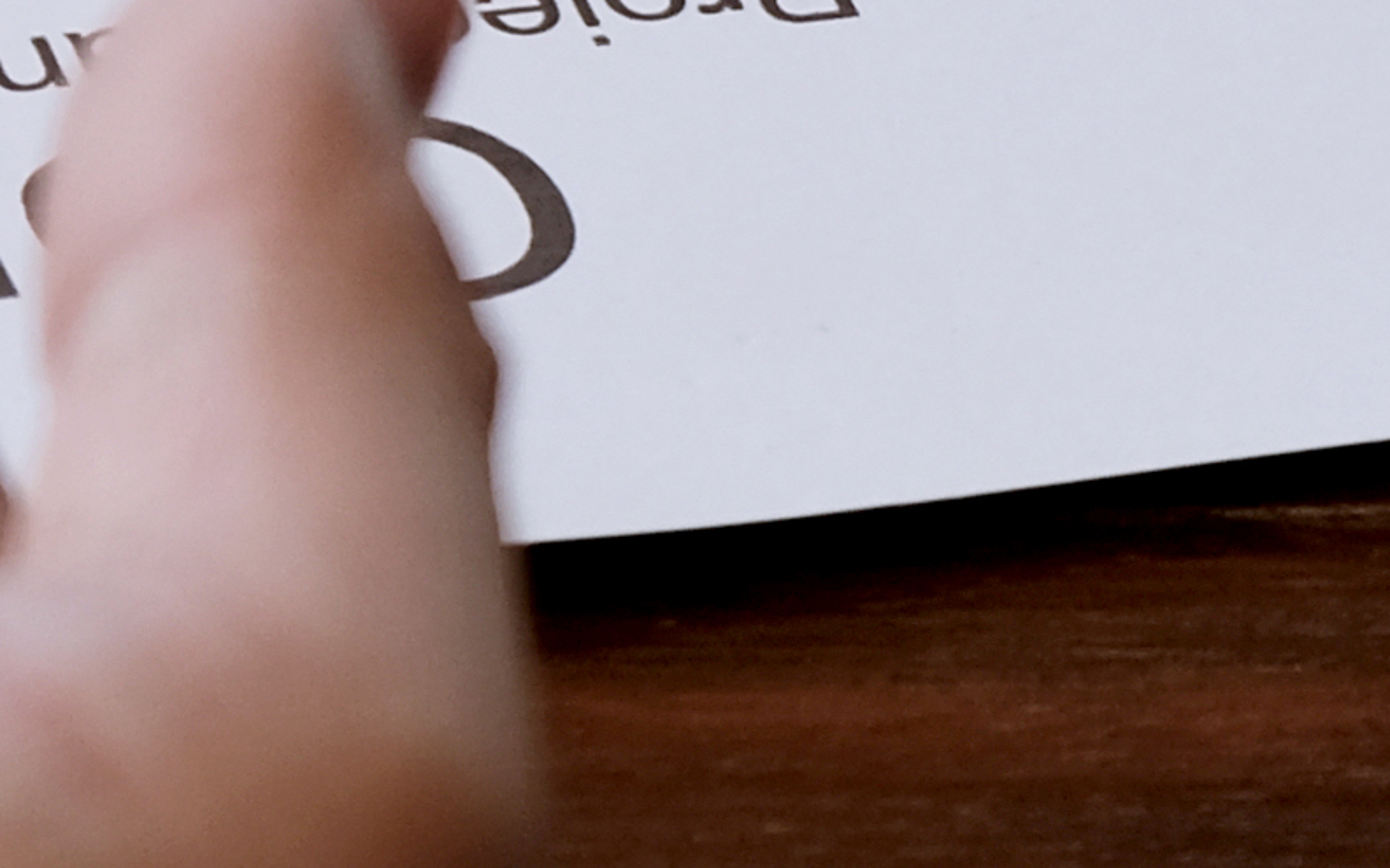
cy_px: -766
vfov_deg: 3.6
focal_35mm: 363
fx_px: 13751
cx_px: -1725
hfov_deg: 5.6
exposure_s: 1/100
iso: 200
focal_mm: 31.5
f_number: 3.6
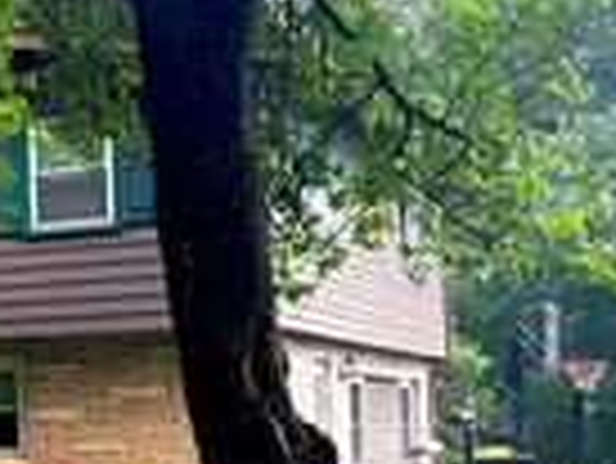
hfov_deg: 18.4
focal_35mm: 95
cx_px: -301
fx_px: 1692
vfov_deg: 15.6
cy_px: 295
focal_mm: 5.96
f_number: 1.6
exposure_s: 1/122
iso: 50
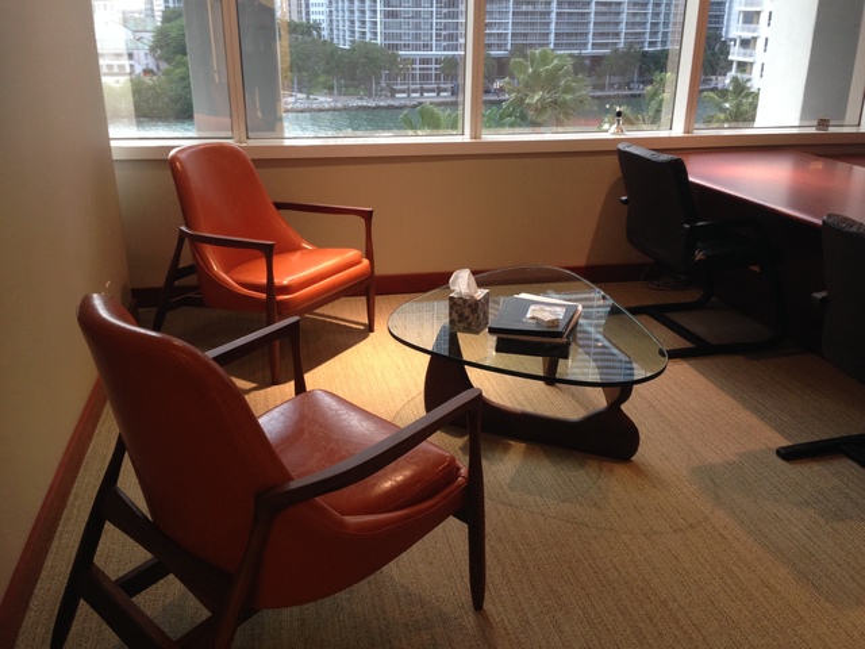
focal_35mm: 33
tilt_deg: -20.4
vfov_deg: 42.9
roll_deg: +0.5
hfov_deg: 55.4
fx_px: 825
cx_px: 432
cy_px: 324
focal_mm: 4.12
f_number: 2.4
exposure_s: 1/20
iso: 100
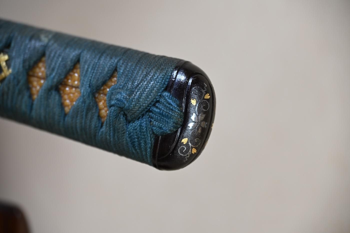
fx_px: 1385
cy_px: 116
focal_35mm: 142
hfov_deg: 14.4
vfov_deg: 9.6
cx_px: 175
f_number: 5.6
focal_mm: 95
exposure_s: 1/2
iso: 100
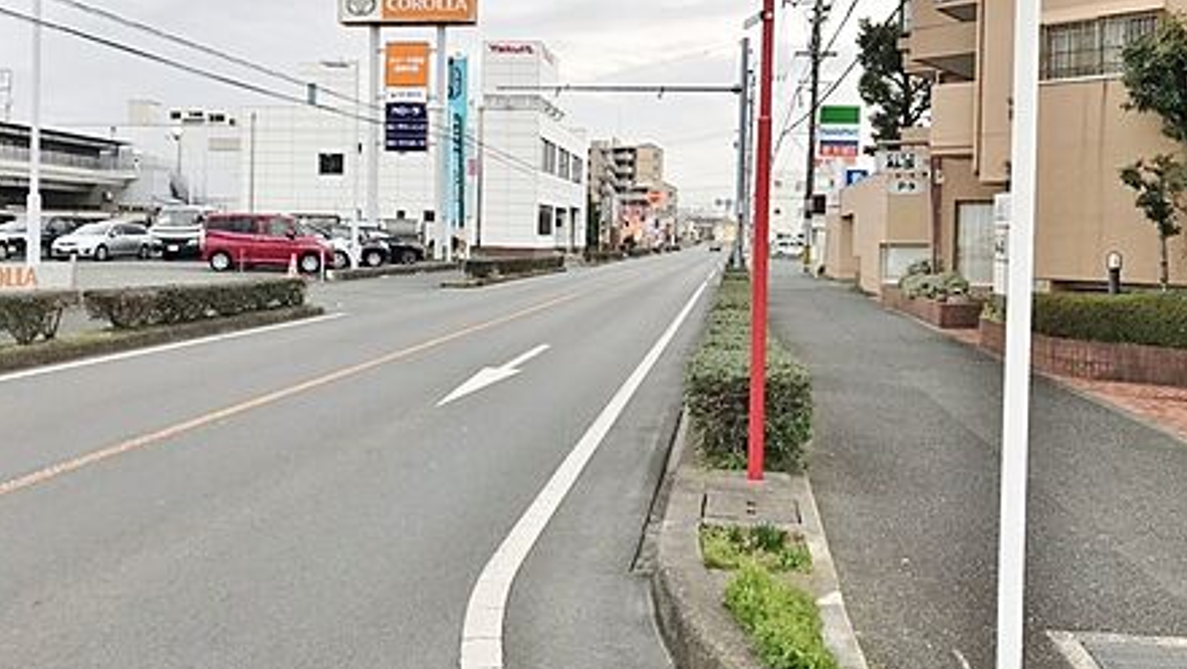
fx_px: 976
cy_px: 255
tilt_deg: +1.1
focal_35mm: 31
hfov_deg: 62.6
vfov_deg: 37.6
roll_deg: -1.0
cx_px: 596
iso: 20
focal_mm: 3.99
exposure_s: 1/517
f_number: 1.8
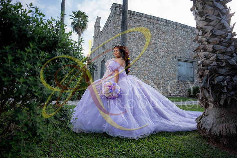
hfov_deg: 84.0
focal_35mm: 20
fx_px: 132
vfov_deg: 62.0
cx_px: 118
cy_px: 79
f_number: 2.8
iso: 125
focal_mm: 20
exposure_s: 1/640
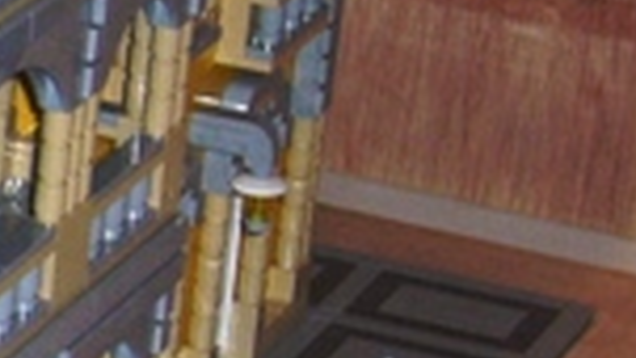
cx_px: -1007
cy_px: 253
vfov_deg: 4.2
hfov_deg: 7.0
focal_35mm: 288
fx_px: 4858
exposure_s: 1/30
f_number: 3.3
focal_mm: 8.3
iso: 100
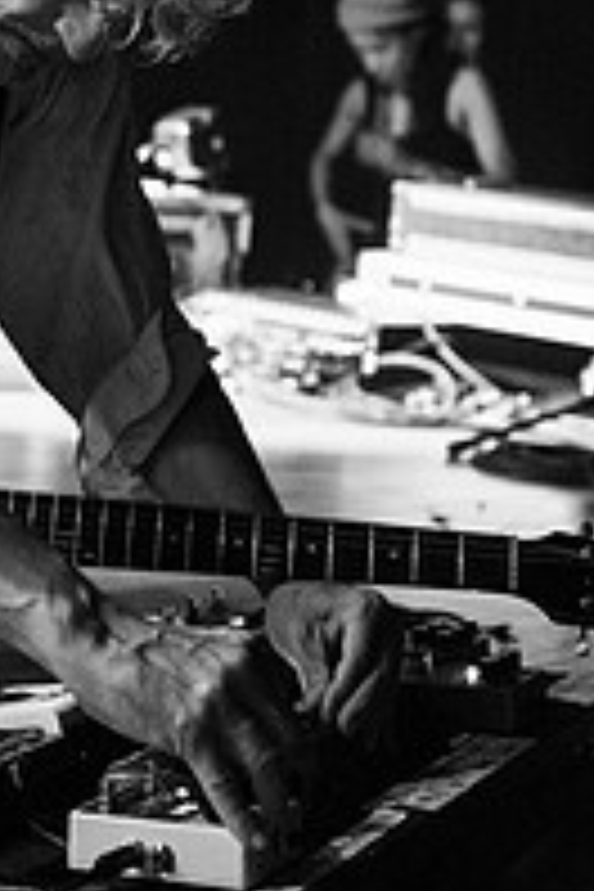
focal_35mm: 109
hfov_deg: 12.5
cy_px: 162
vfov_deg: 18.6
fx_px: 2698
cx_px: 45
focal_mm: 48
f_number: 3.2
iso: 2500
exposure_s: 1/80
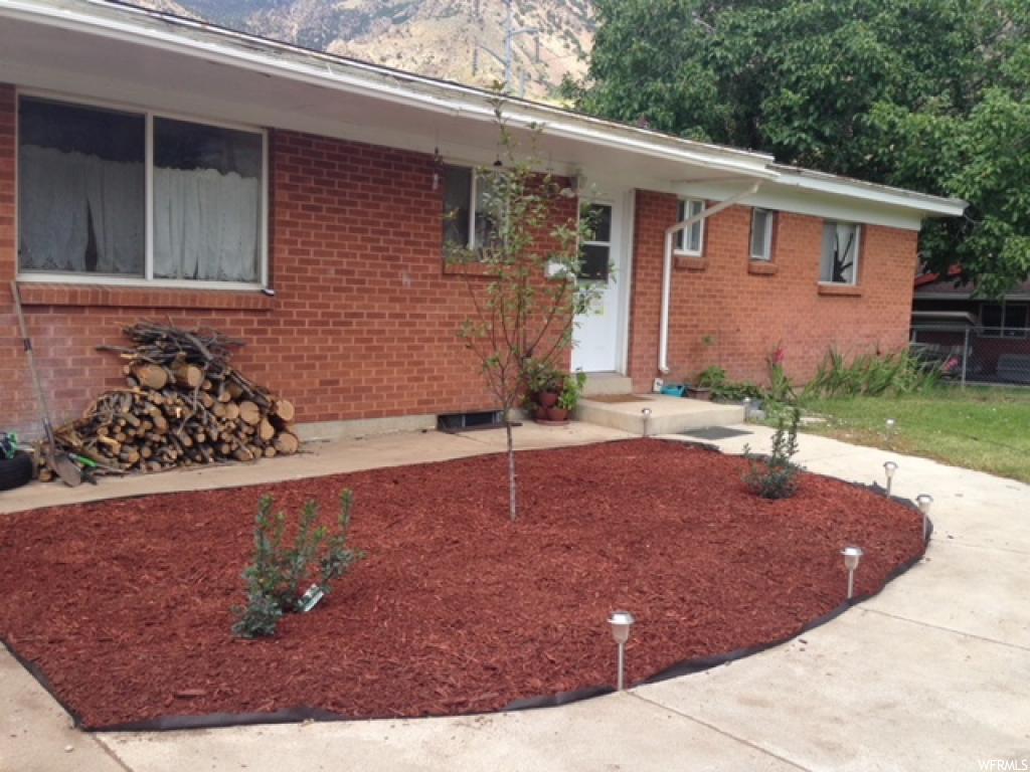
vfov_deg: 42.9
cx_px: 515
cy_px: 386
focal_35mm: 33
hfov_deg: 55.4
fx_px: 982
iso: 50
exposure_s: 1/763
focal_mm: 4.12
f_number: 2.4
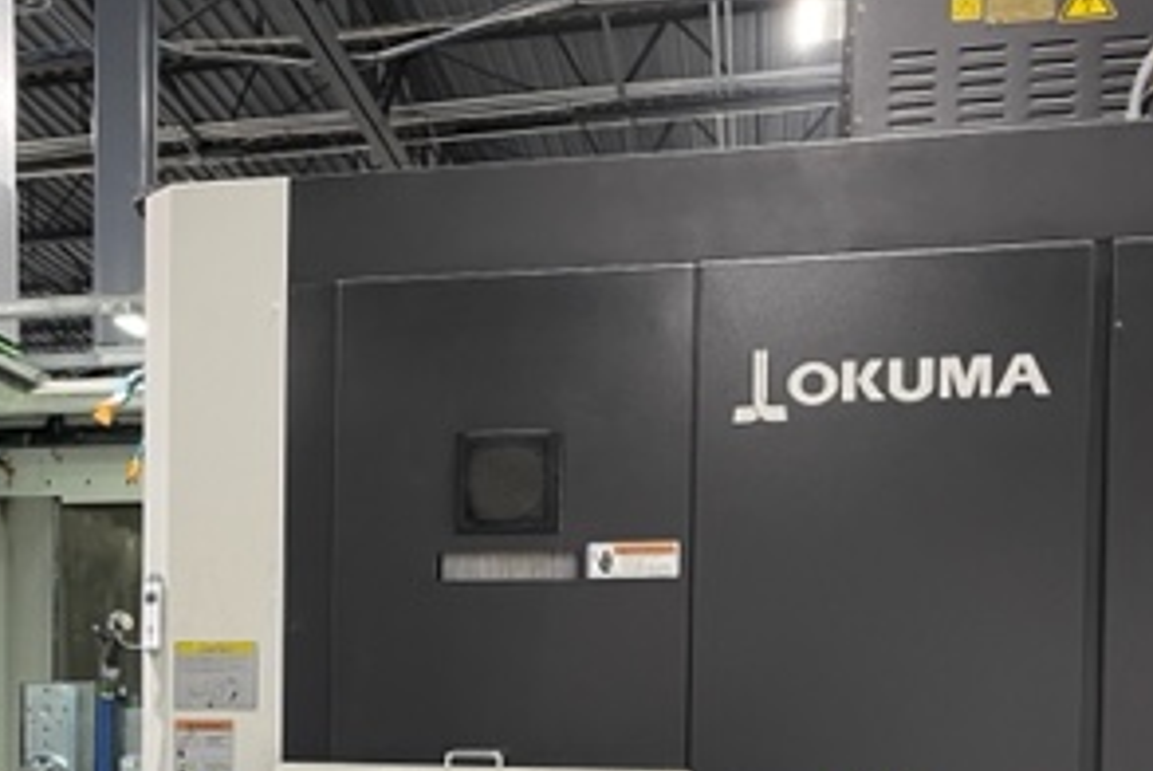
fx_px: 1891
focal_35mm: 59
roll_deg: -0.8
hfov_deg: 33.1
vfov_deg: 22.2
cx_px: 252
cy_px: 767
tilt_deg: -1.5
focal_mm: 5.1
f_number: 1.6
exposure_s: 1/60
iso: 160
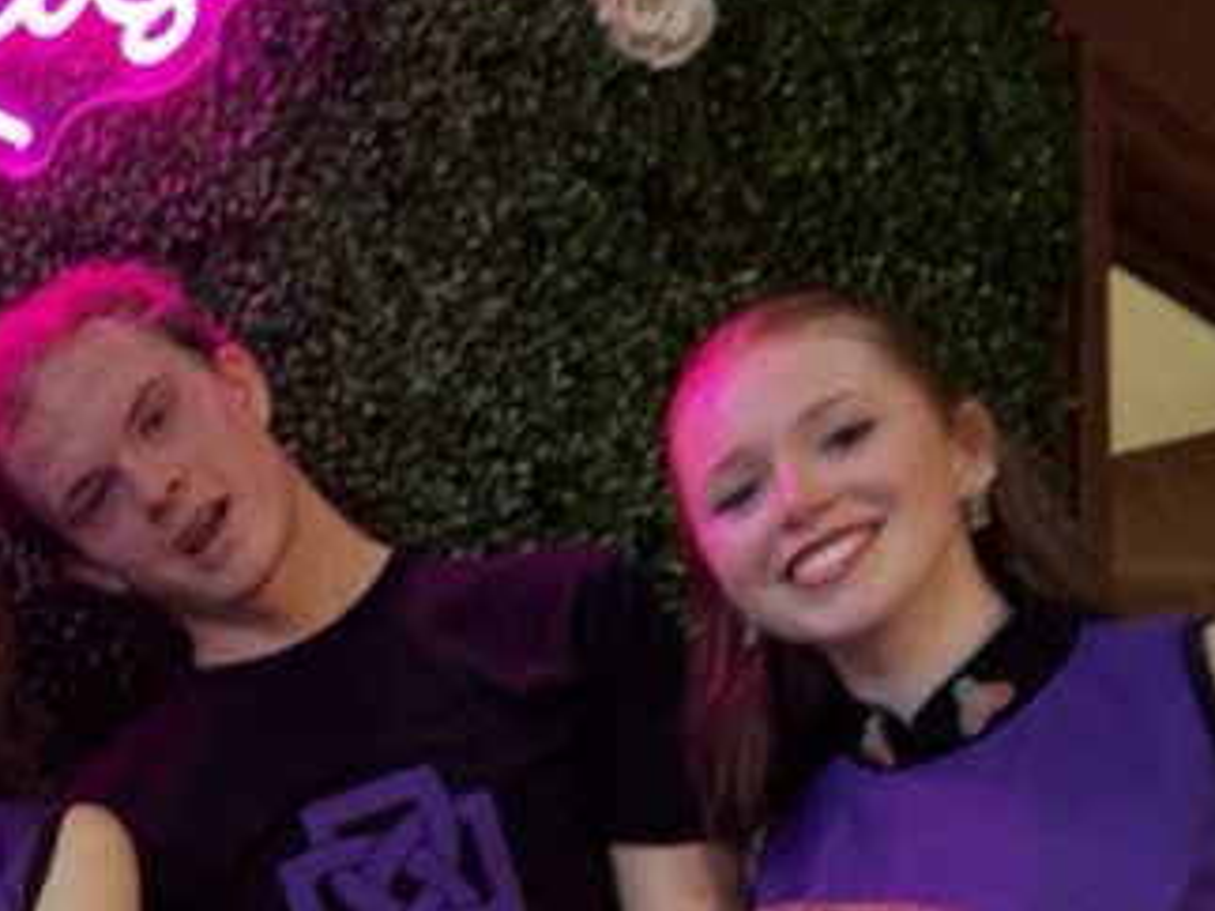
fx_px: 2561
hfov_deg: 24.2
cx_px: -256
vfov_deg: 18.4
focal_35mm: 73
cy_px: 1276
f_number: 1.9
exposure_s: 1/8
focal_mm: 2.69
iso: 500
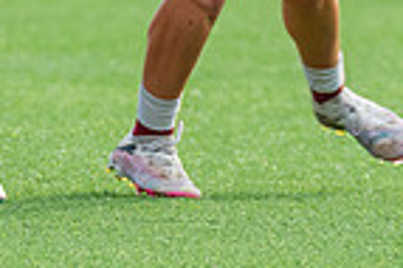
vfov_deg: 1.1
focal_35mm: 1228
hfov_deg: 1.7
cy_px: -243
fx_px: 13731
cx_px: -71
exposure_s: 1/1000
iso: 800
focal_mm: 250
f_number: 5
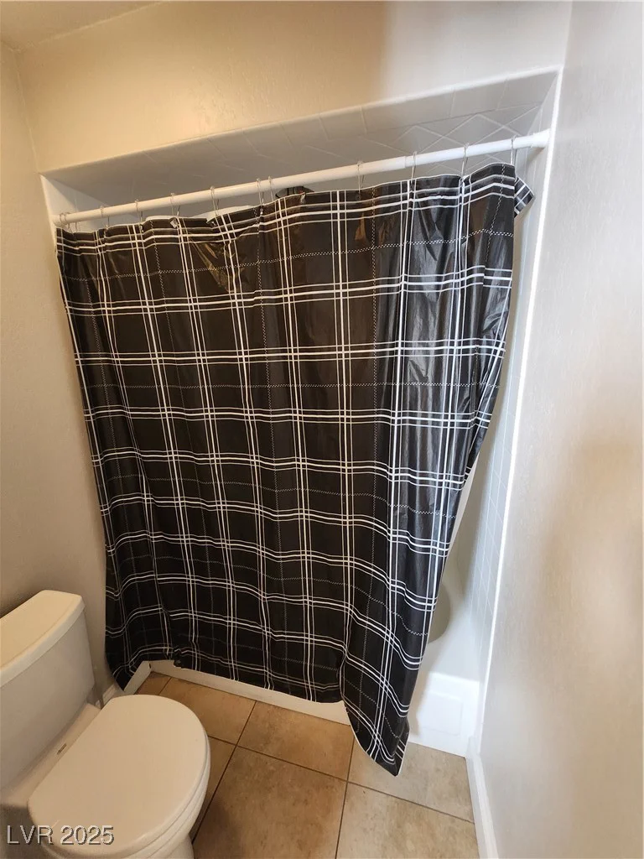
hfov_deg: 89.9
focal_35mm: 13
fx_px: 322
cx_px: 322
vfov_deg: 106.2
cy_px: 430
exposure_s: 1/30
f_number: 2.2
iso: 320
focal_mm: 1.74
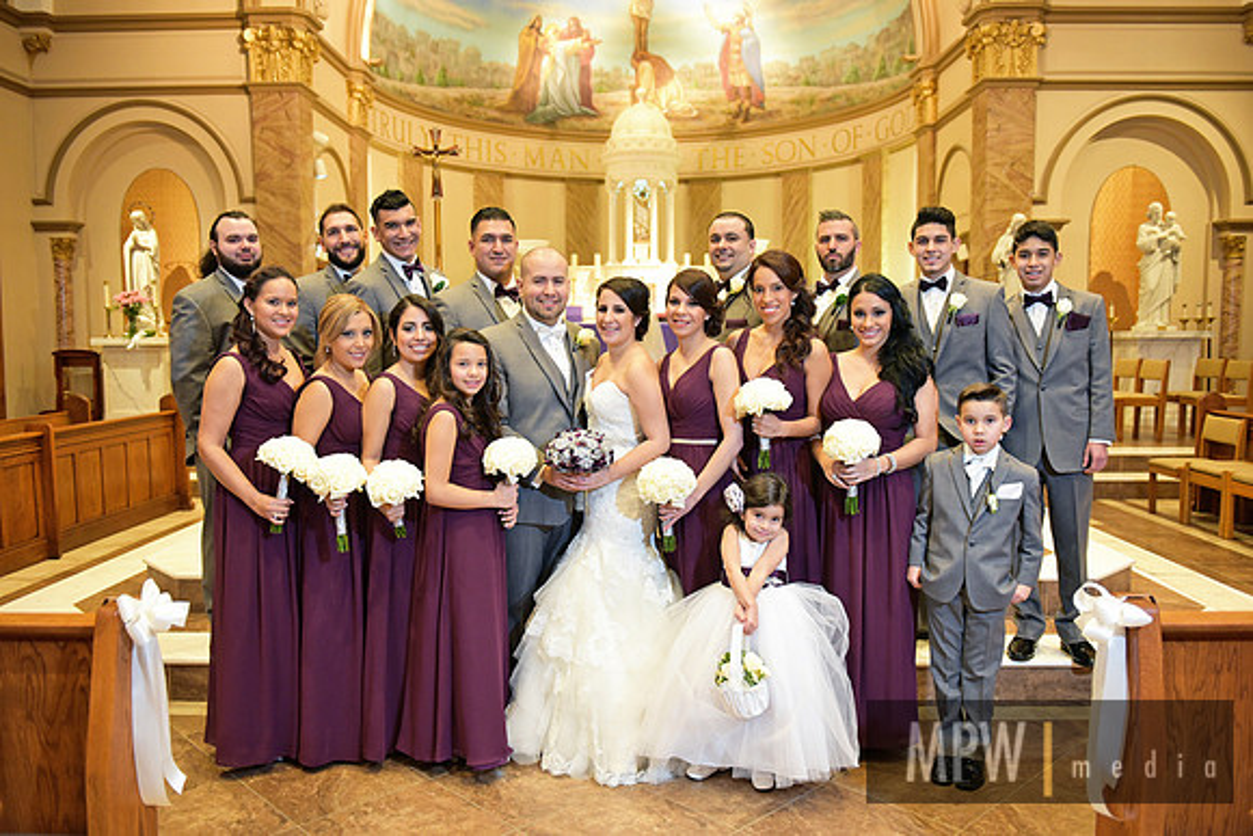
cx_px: 626
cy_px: 418
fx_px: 1010
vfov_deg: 45.0
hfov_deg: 63.6
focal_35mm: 29
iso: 2000
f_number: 3.2
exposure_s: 1/160
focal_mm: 29
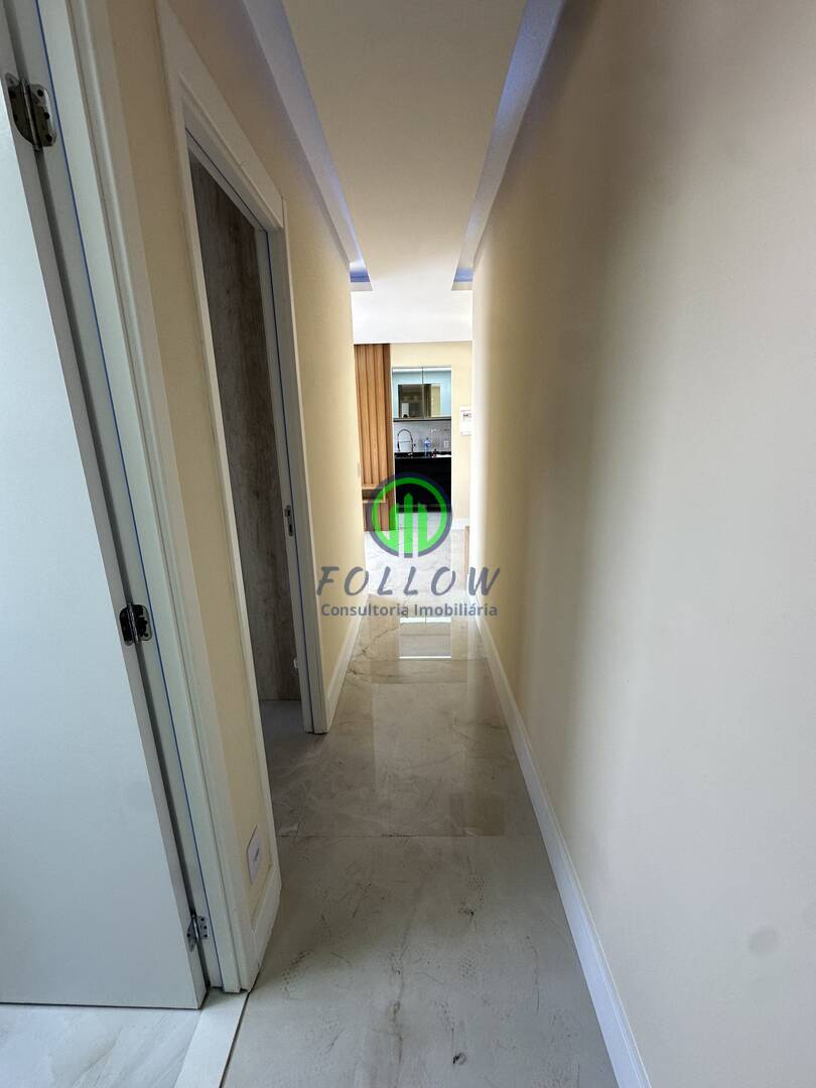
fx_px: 440
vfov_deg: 102.1
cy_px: 544
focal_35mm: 14
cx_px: 408
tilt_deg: -13.2
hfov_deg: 85.7
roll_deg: +0.2
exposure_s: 1/120
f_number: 2.2
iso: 125
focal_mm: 2.22
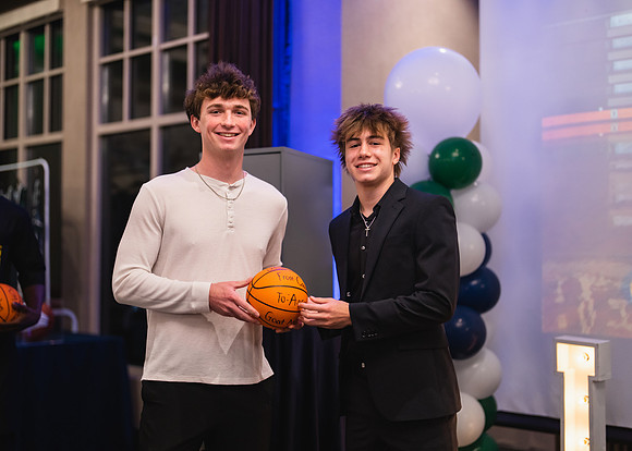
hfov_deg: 37.2
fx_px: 940
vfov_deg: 27.0
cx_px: 316
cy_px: 226
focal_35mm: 52
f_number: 1.2
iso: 1250
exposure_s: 1/400
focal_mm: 50
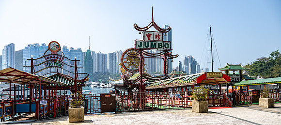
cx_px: 140
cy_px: 82
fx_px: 187
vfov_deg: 36.4
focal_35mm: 26
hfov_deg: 73.7
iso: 64
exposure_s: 1/200
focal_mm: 24
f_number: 8
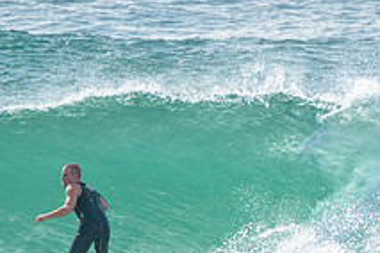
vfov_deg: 1.0
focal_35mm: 1335
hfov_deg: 1.5
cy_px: 217
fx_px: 14091
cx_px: 55
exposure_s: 1/1600
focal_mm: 400
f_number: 8
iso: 200
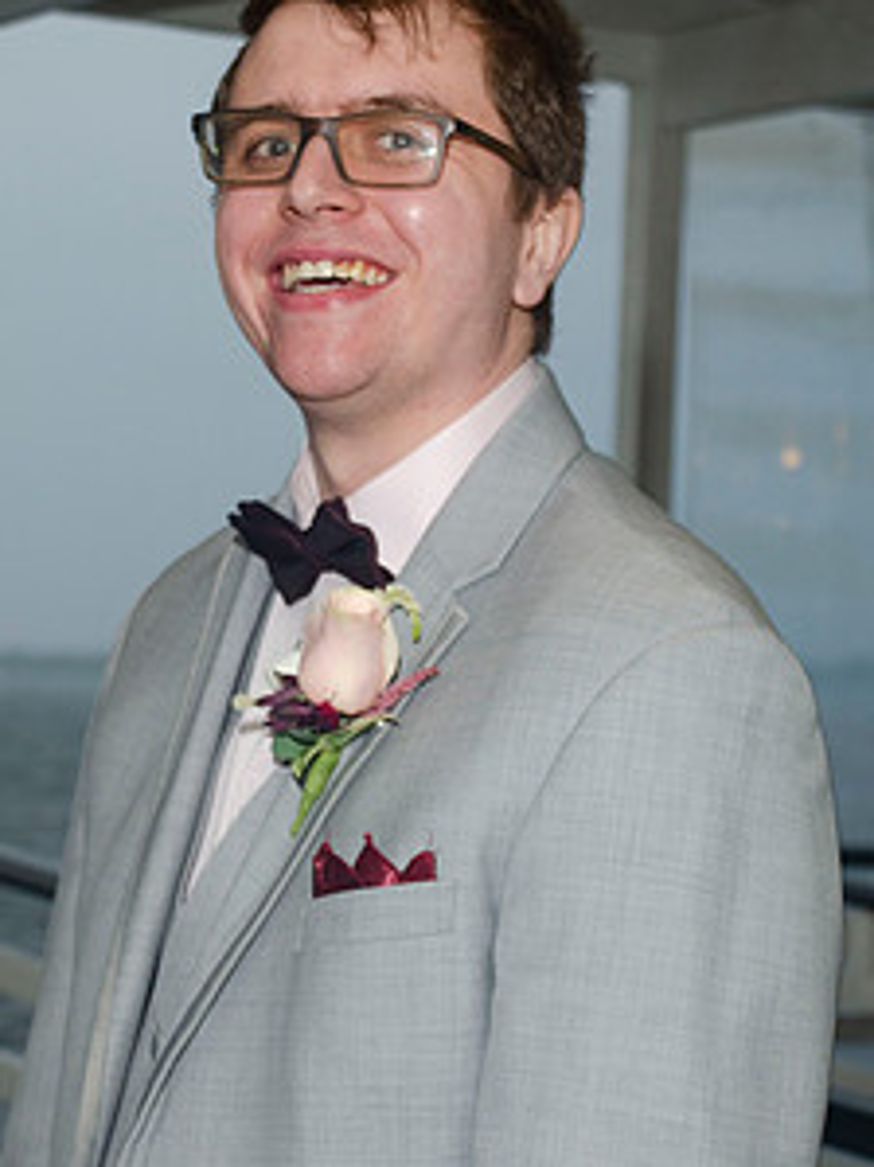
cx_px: 394
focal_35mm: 104
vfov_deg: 18.9
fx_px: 3504
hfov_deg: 14.2
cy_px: 617
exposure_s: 1/60
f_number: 5.6
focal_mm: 48
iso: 400
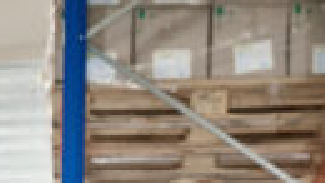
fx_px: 2197
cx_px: -160
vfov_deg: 4.0
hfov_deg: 8.3
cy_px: 1063
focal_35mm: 255
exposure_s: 1/100
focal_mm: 35
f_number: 2
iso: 800
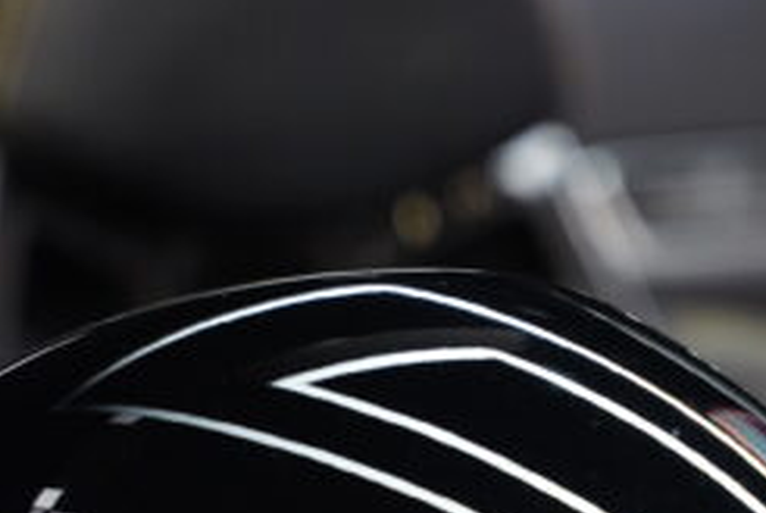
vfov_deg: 6.2
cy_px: 735
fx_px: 4665
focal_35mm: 219
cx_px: 447
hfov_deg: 9.4
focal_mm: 70
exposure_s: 1/80
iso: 1250
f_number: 2.8
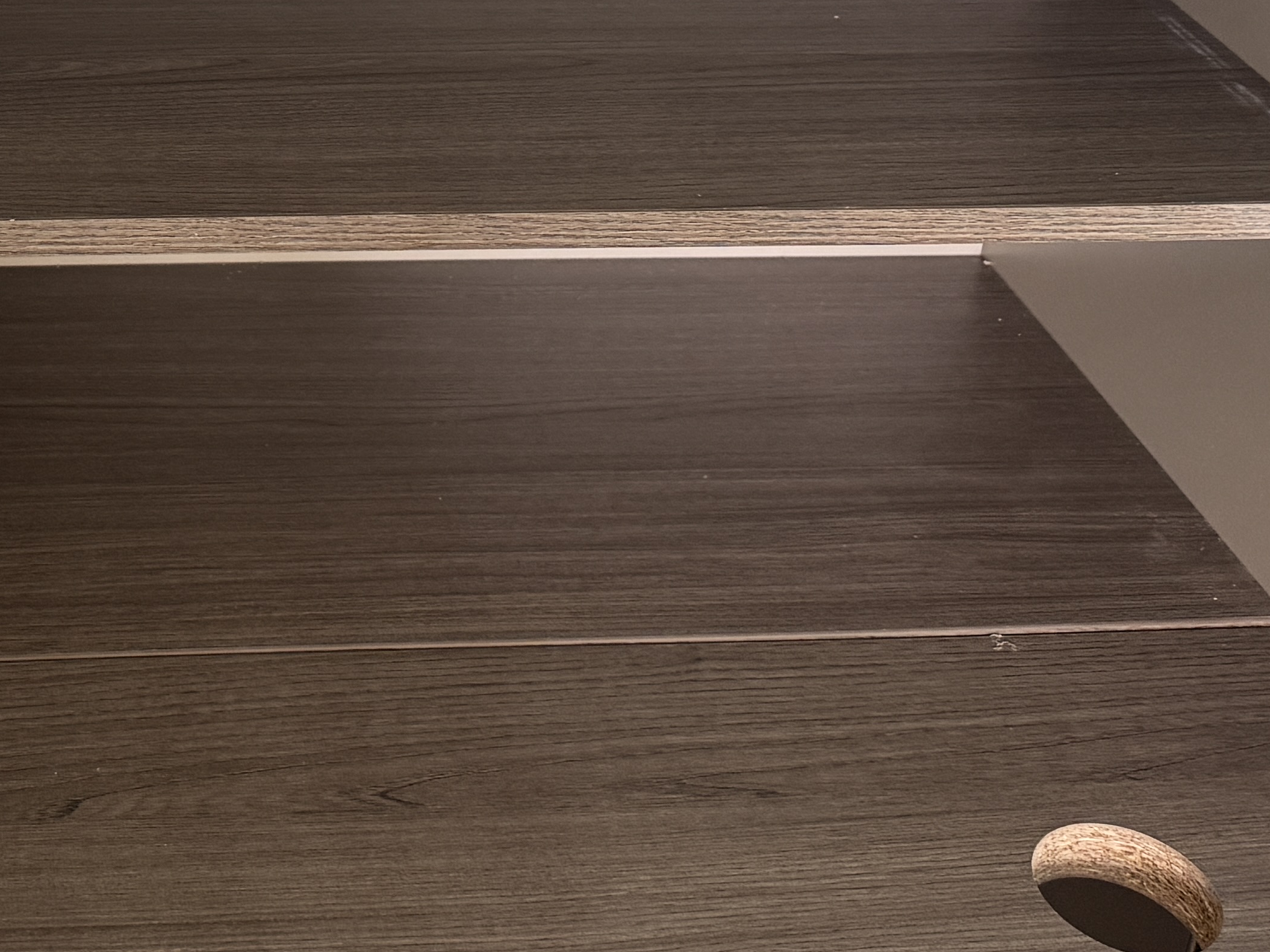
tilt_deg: -23.9
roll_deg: -2.4
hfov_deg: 28.6
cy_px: -28
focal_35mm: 65
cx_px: 117
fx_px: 2385
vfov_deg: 21.7
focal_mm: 6.76
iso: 250
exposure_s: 1/50
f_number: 1.78
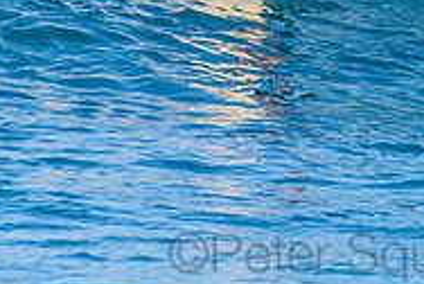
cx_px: 343
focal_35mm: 1871
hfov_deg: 1.1
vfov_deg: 0.7
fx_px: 22071
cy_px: -121
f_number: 5.6
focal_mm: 500
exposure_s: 1/2000
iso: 640
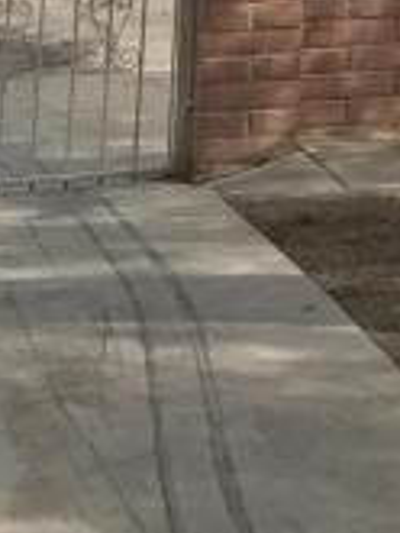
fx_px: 2000
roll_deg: -1.3
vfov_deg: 13.0
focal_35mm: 130
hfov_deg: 10.5
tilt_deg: +6.6
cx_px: 790
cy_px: -552
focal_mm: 3.99
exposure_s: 1/1429
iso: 20
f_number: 1.8
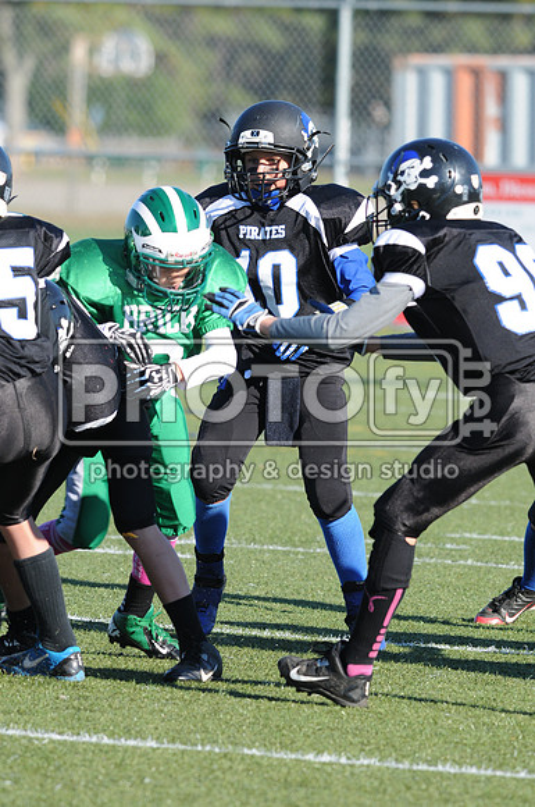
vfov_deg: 4.6
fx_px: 10061
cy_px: 404
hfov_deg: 3.0
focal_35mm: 450
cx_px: 268
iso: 200
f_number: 6.3
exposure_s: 1/500
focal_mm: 300
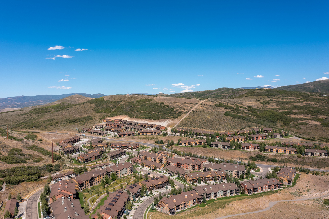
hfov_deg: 65.5
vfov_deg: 46.4
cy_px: 110
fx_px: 256
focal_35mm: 28
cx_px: 164
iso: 100
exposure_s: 1/2500
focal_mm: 10.26
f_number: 4
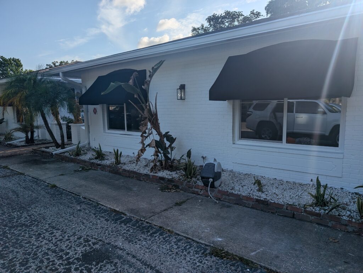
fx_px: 252
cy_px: 136
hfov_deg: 71.5
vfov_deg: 56.9
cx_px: 182
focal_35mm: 24
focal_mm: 6.9
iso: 19
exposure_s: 1/1080
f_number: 1.68
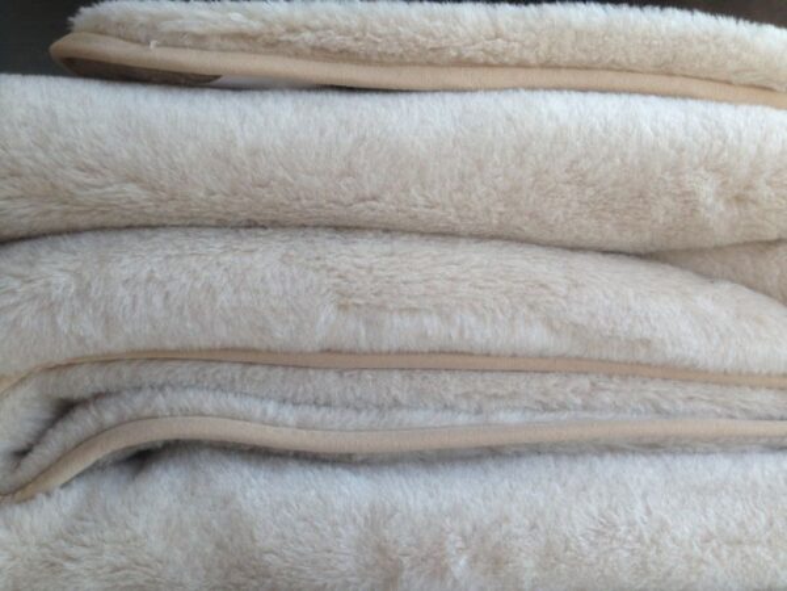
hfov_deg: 55.4
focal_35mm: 33
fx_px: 750
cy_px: 296
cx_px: 394
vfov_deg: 42.9
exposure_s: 1/154
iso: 50
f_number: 2.4
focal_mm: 4.12
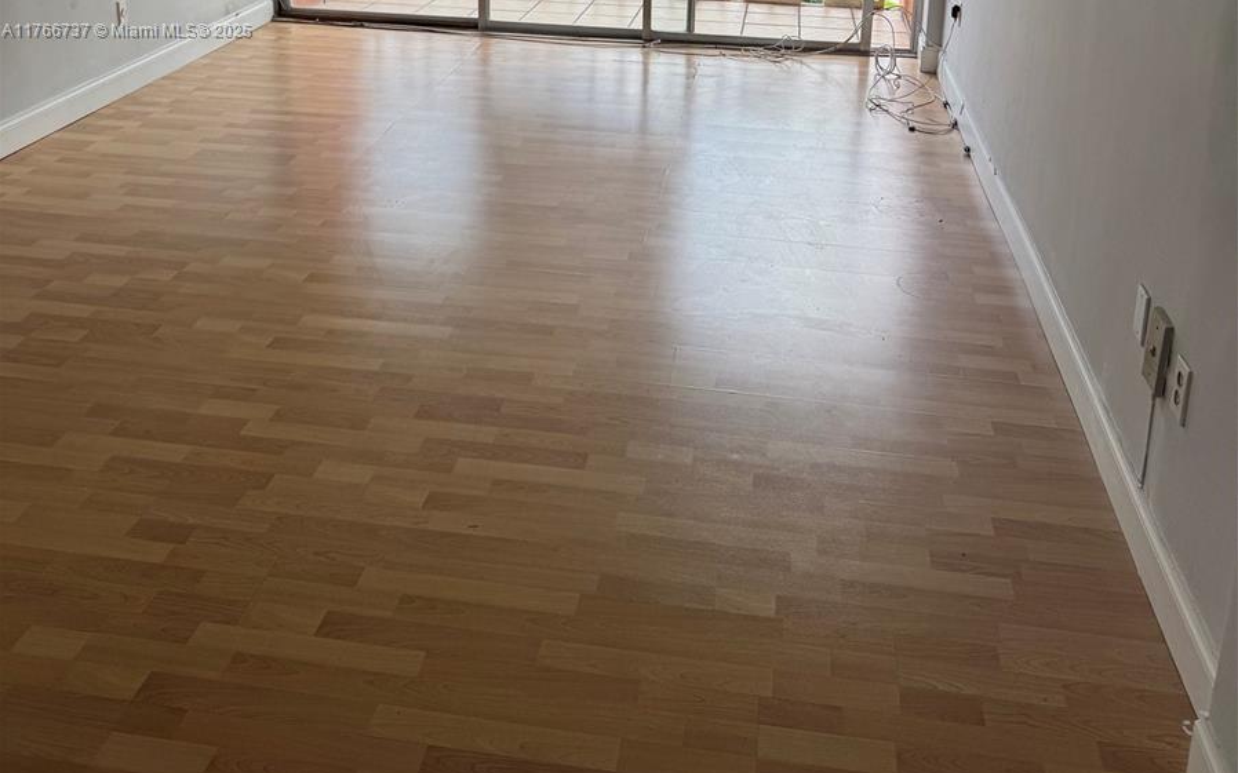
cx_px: 619
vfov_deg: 34.5
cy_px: 32
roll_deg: -0.3
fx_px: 1147
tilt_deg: -13.0
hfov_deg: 56.7
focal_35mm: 34
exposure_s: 1/268
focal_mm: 6.76
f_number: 1.78
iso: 64
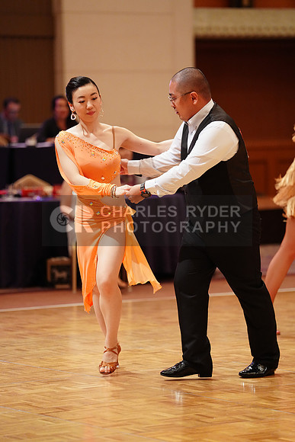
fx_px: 2100
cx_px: 148
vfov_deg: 12.0
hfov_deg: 8.0
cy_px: 221
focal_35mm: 171
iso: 3200
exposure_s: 1/250
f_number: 2.8
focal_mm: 171
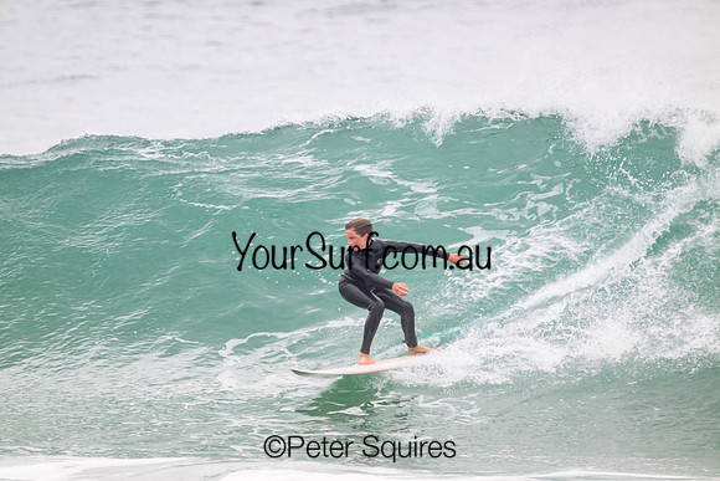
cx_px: 360
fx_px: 16003
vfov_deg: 1.7
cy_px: 240
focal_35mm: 800
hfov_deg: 2.6
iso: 1800
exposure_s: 1/2000
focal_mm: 800
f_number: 11
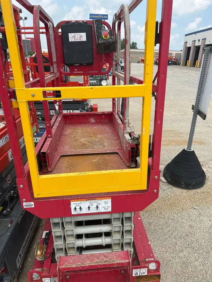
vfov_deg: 67.3
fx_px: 212
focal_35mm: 26
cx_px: 106
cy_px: 141
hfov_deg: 53.1
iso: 50
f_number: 1.5
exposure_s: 1/3460
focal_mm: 5.7
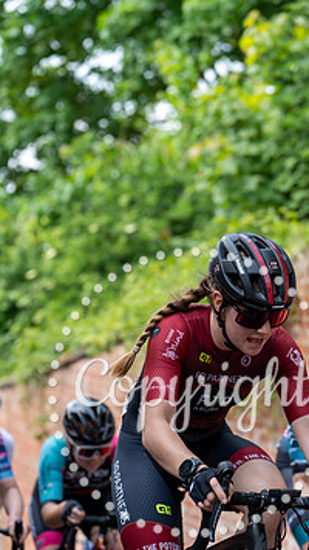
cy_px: 261
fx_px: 1662
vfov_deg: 18.8
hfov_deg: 10.6
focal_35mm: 114
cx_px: 222
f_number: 3.2
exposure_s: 1/640
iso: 200
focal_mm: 86
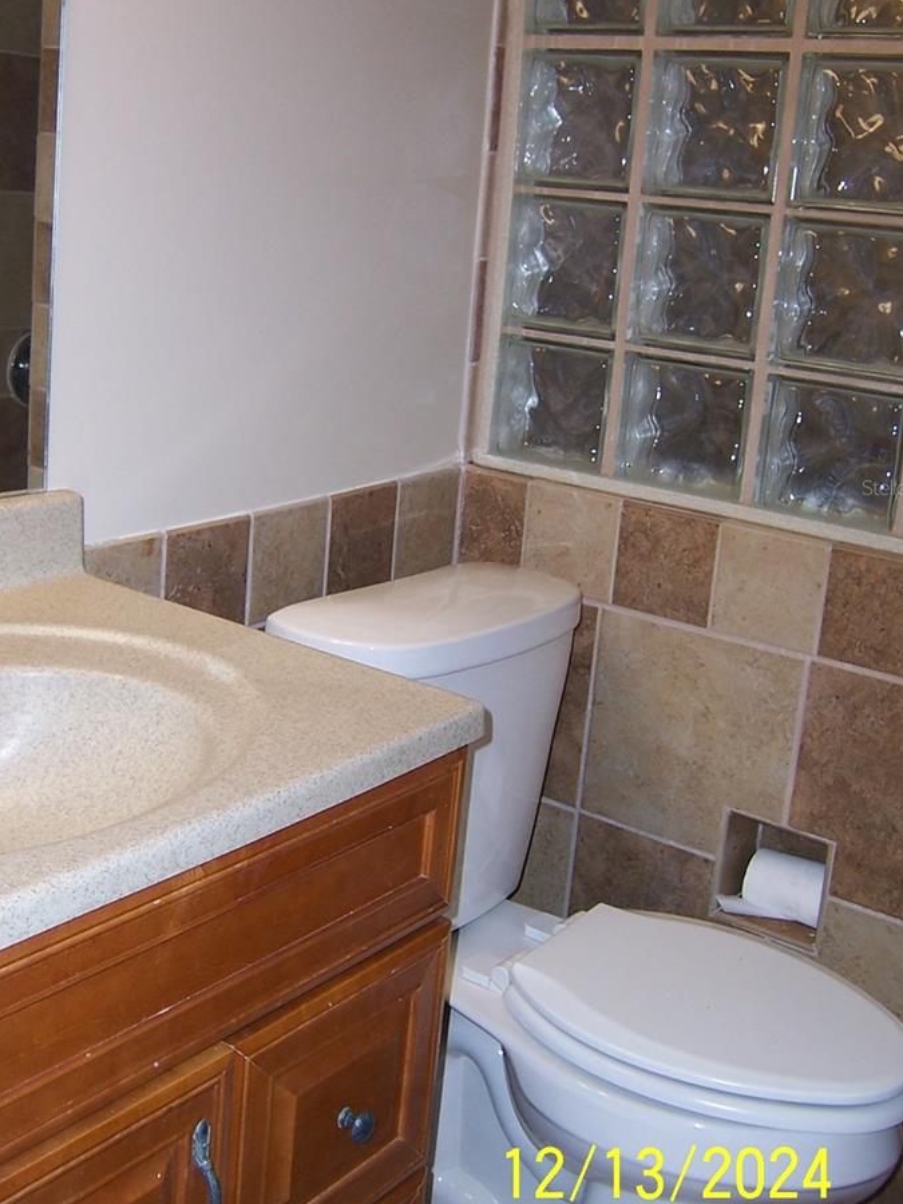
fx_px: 1530
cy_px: 487
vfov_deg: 42.8
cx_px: 355
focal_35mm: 44
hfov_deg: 32.8
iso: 80
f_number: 2.8
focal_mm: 5.5
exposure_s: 1/60
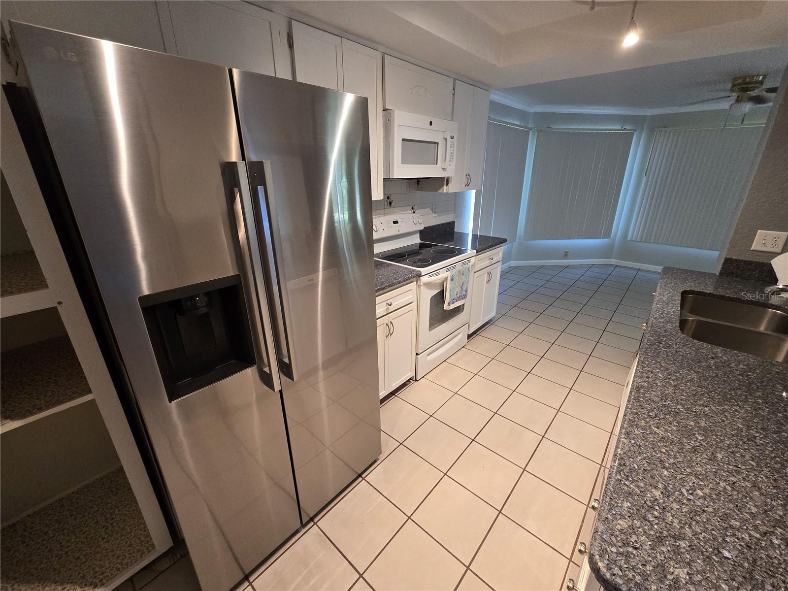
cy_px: 296
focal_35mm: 13
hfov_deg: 106.2
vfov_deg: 89.9
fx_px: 296
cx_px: 394
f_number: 2.2
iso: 400
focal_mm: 2.2
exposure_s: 1/60
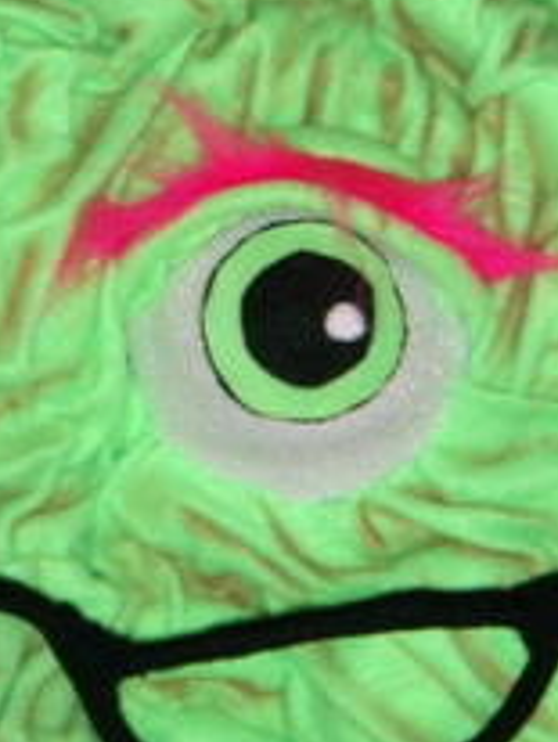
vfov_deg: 16.7
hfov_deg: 12.4
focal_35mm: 118
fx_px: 2531
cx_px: 11
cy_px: 432
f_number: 3.5
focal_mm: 6.4
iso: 64
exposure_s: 1/60.2
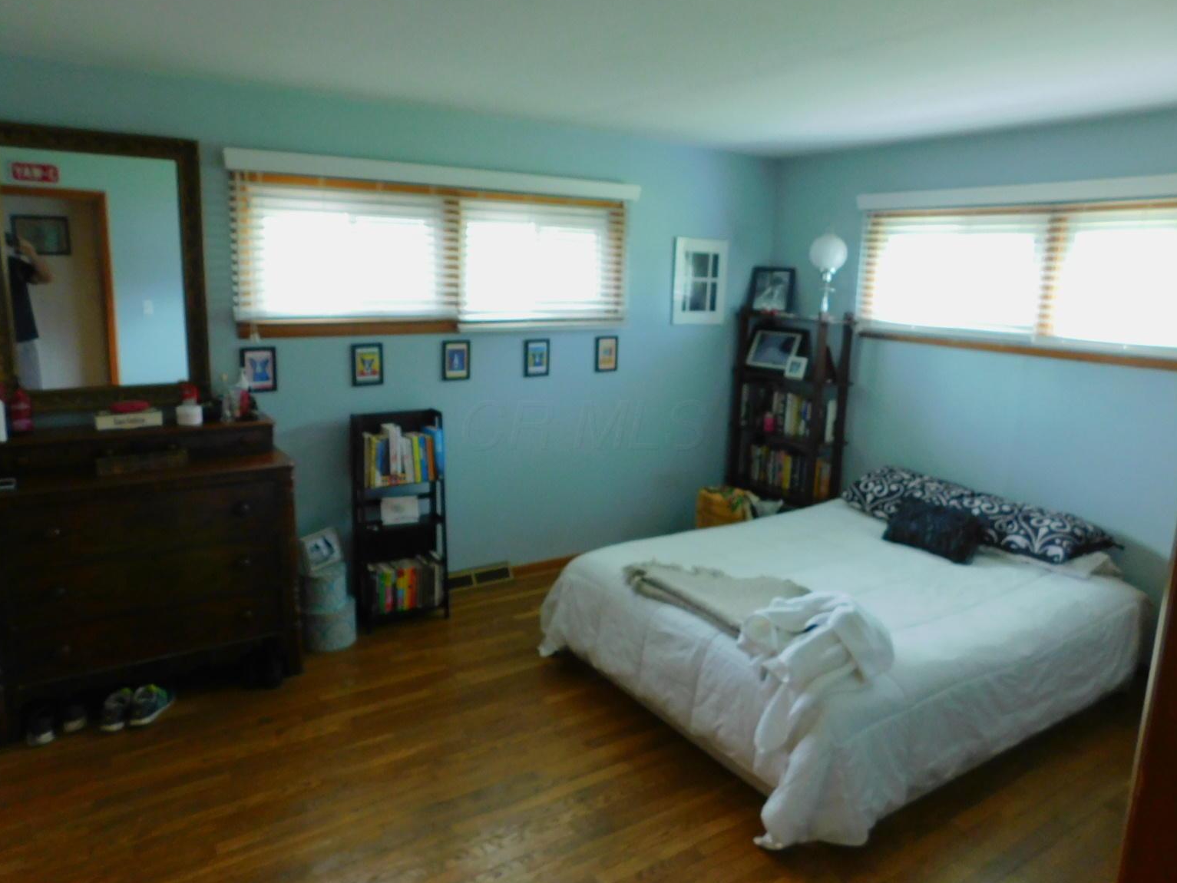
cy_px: 425
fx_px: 816
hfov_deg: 71.6
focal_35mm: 24
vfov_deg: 56.8
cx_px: 584
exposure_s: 1/30
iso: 280
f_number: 3
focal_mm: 4
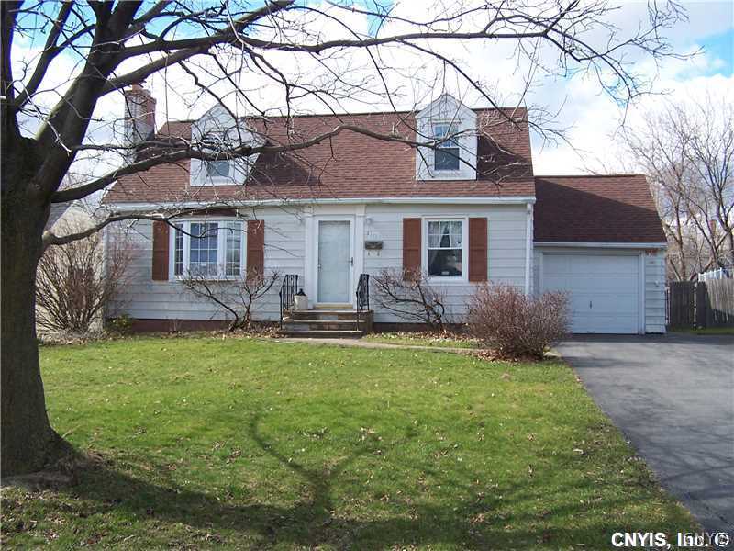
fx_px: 806
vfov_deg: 37.7
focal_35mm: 38
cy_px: 276
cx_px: 367
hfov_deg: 49.0
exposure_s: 1/500
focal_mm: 6.3
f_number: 2.8
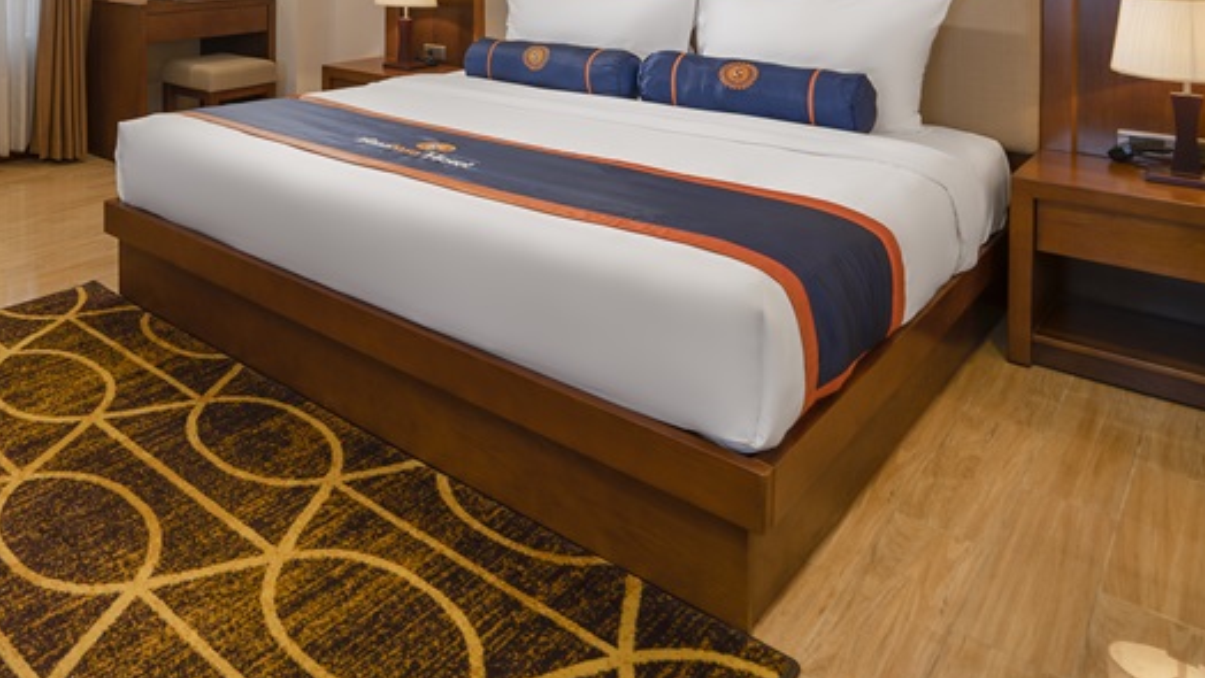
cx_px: 184
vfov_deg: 35.5
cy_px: -69
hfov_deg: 60.4
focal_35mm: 28
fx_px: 895
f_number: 8
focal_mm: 14
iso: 160
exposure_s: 1/2.5
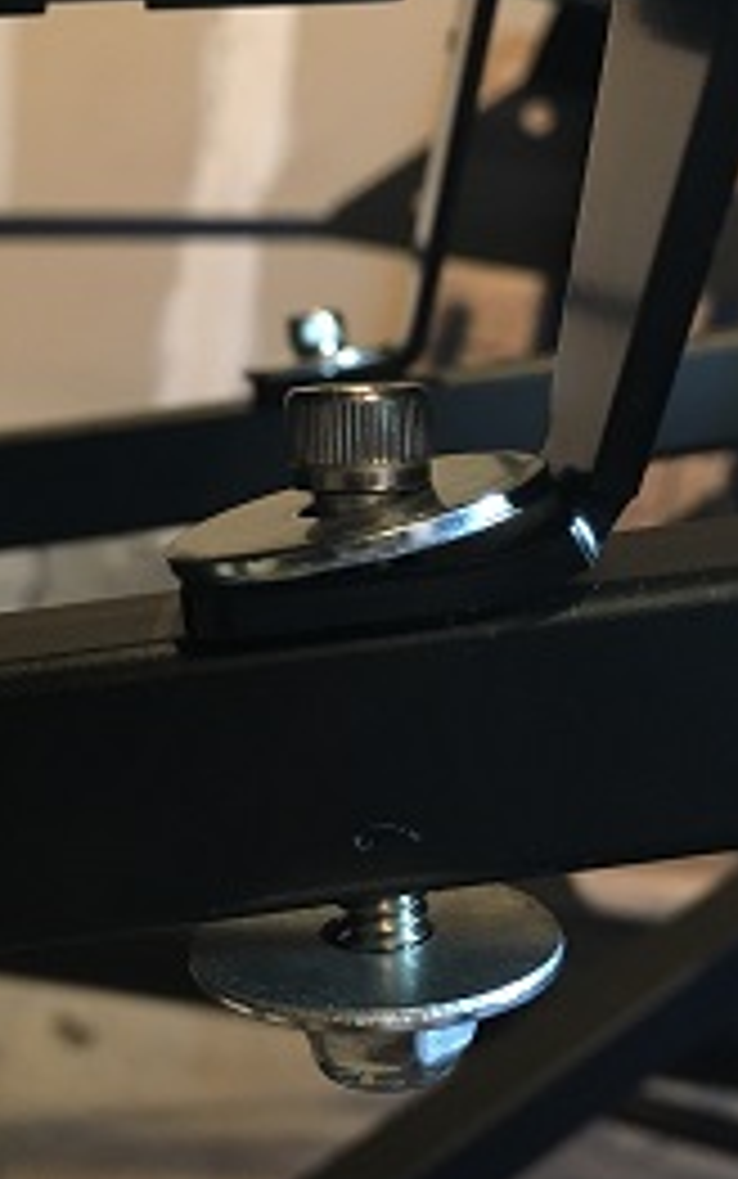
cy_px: 626
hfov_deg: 27.4
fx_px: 1511
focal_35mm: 47
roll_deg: -11.4
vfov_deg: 42.6
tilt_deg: -11.7
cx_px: 378
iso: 400
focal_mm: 4.15
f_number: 2.2
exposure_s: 1/15
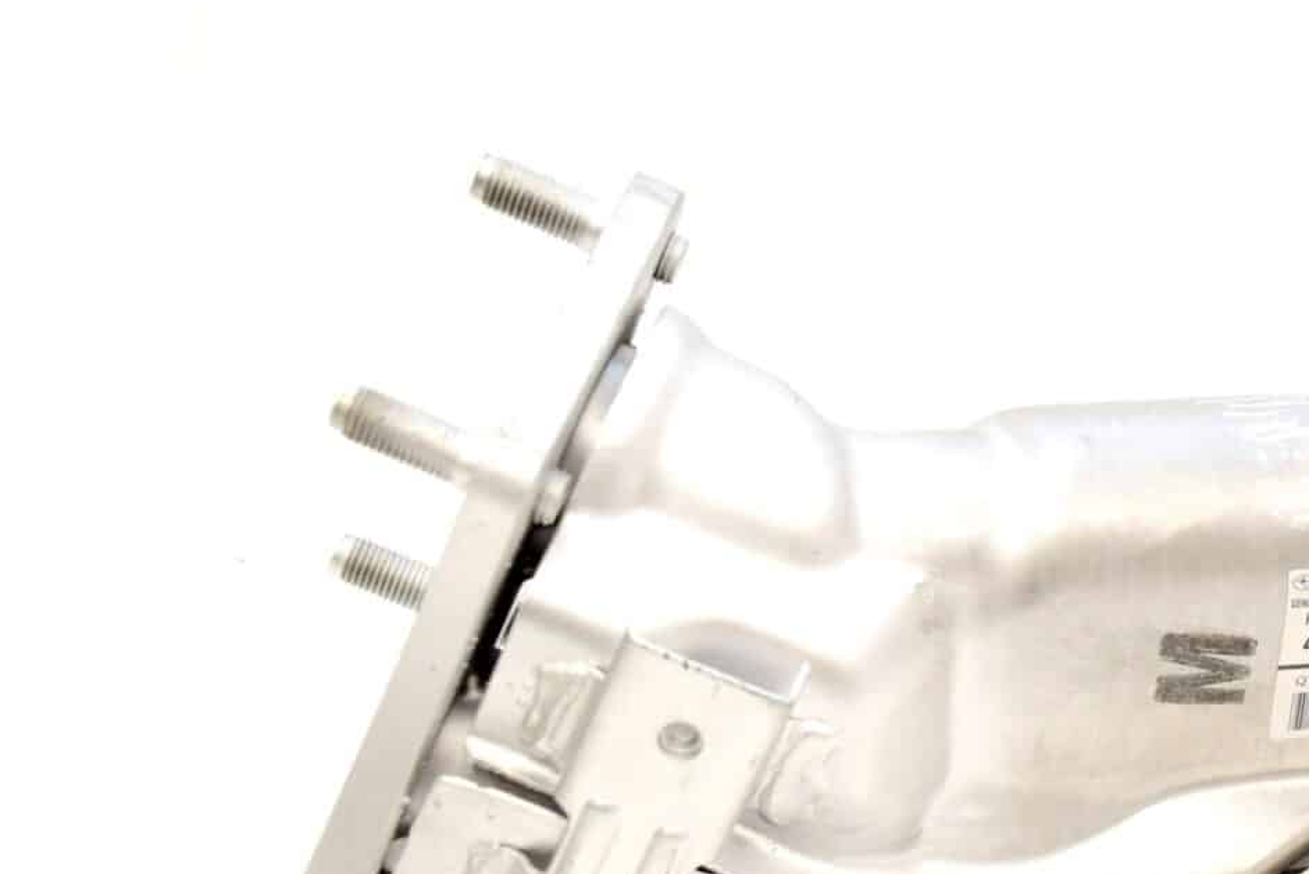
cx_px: 1213
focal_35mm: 75
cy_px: 511
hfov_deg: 26.0
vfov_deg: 18.2
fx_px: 2731
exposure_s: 1/125
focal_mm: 23
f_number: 5.6
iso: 400
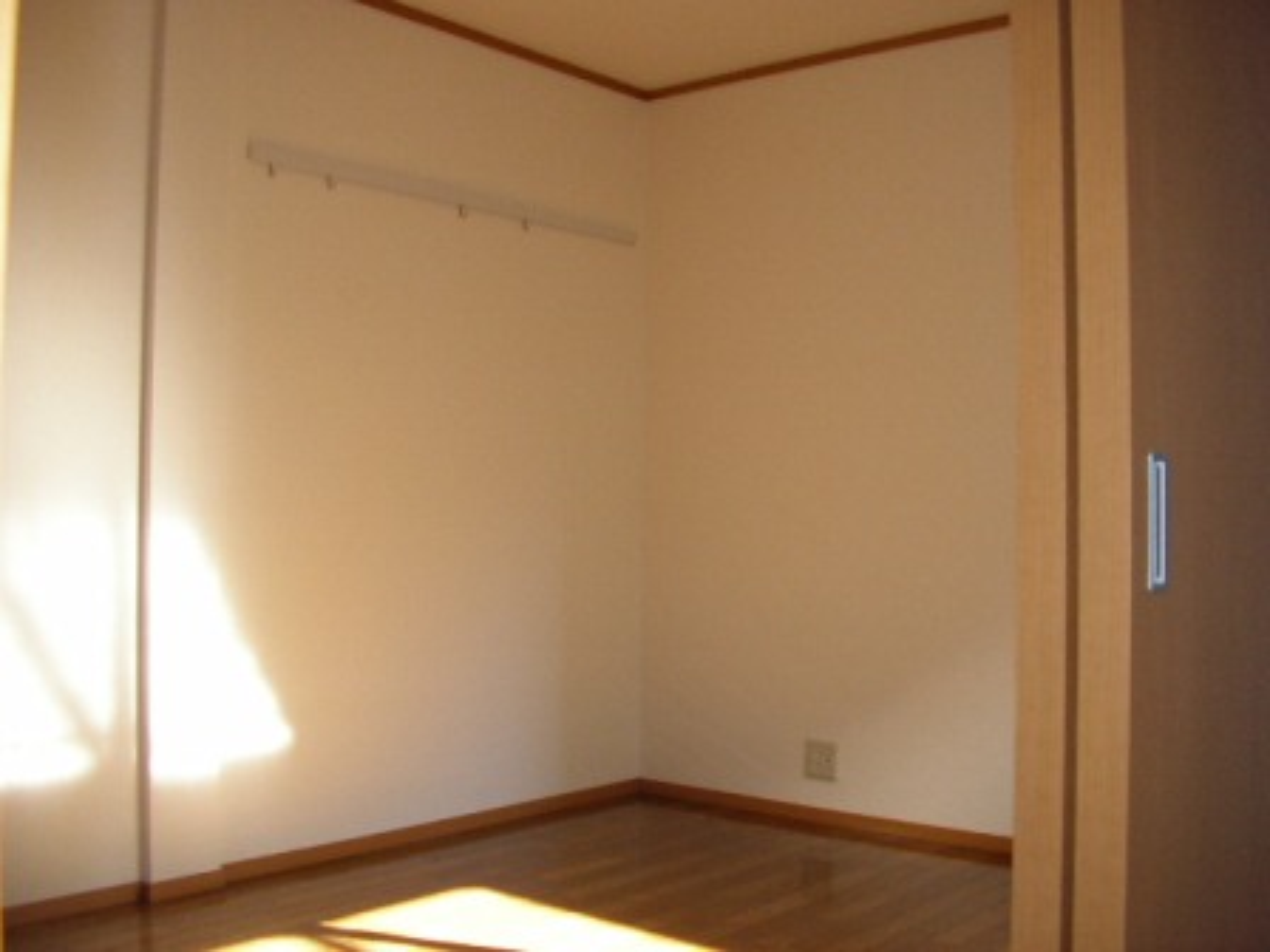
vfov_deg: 37.7
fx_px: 1394
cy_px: 476
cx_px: 635
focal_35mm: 38
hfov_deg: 49.0
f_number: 2.9
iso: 100
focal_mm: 5.8
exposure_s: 1/39.3
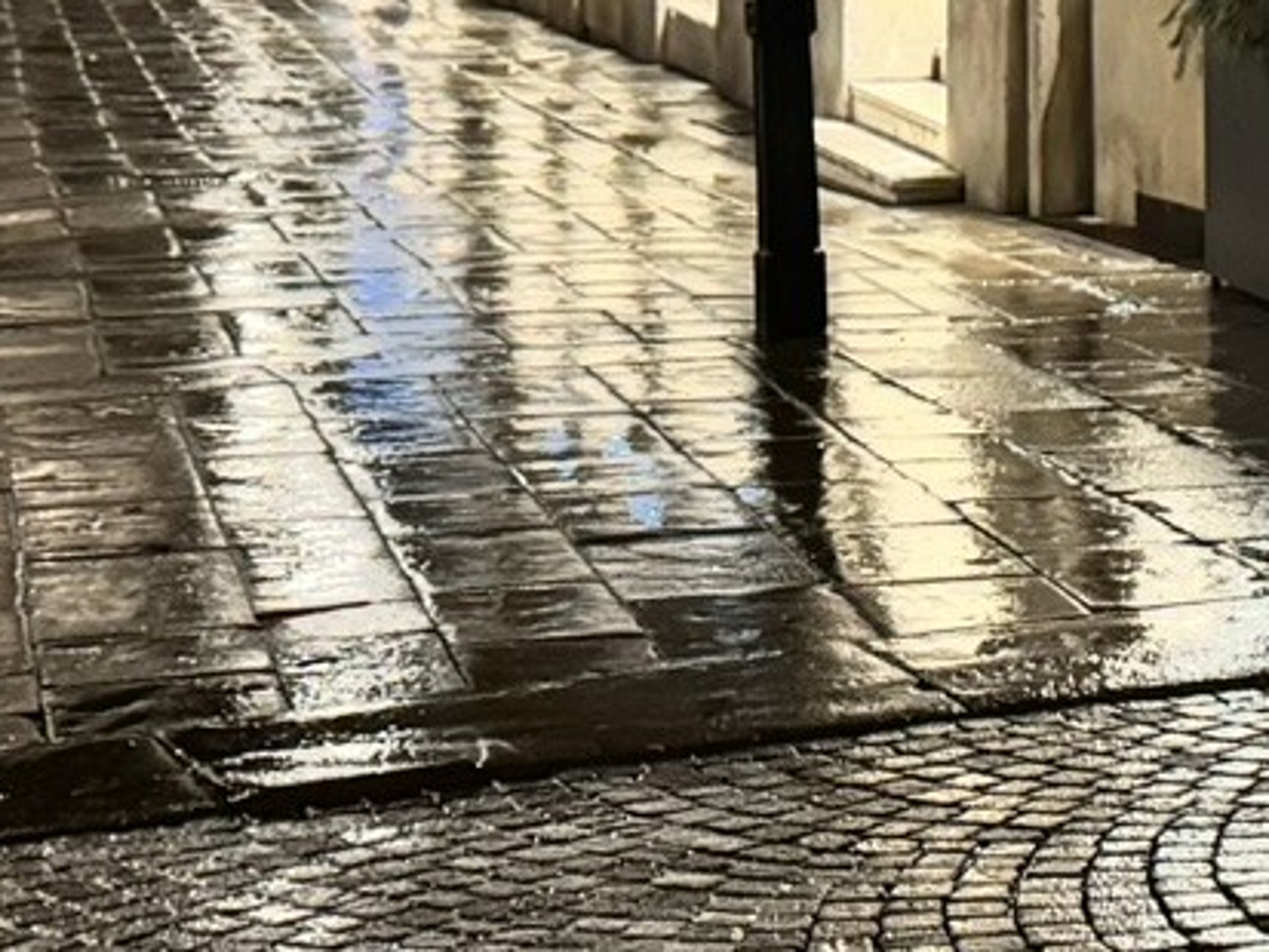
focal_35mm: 119
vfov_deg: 11.8
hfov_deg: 16.5
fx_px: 4364
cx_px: 882
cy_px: -599
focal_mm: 6.76
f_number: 1.78
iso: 500
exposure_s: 1/50
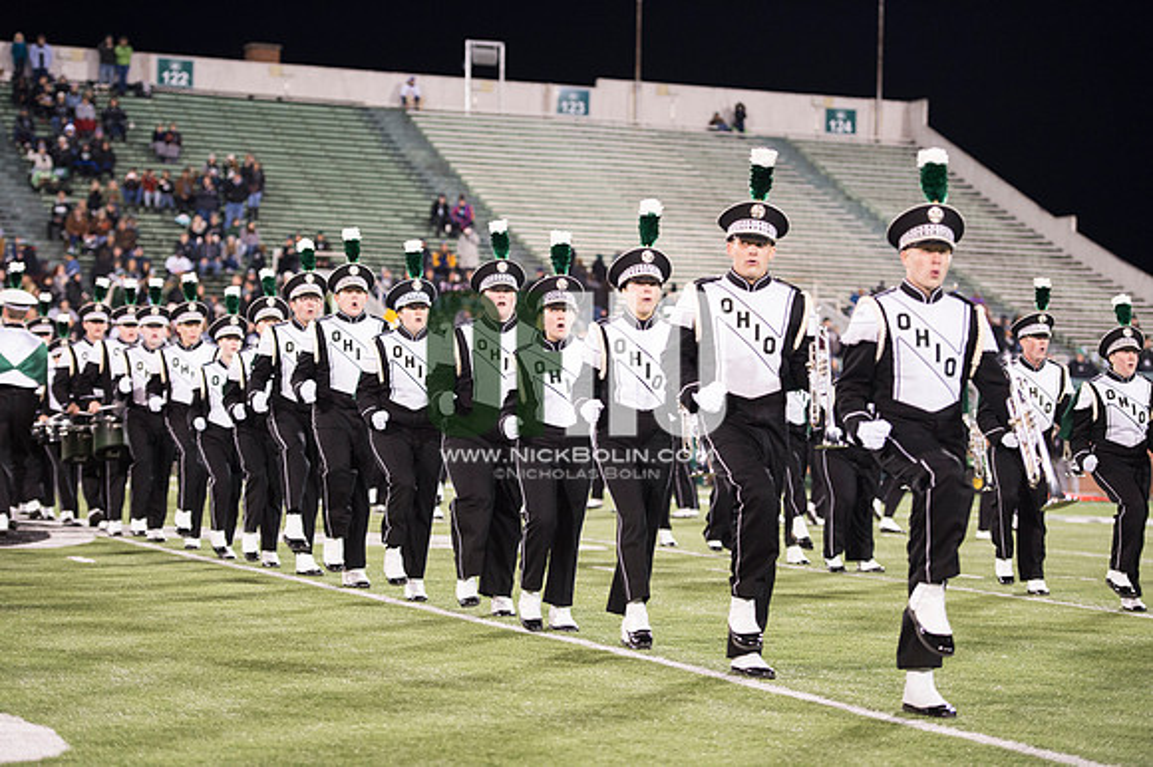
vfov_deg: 14.4
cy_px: 384
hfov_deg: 21.5
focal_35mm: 95
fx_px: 3041
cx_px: 576
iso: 2500
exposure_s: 1/400
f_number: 2.8
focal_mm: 95
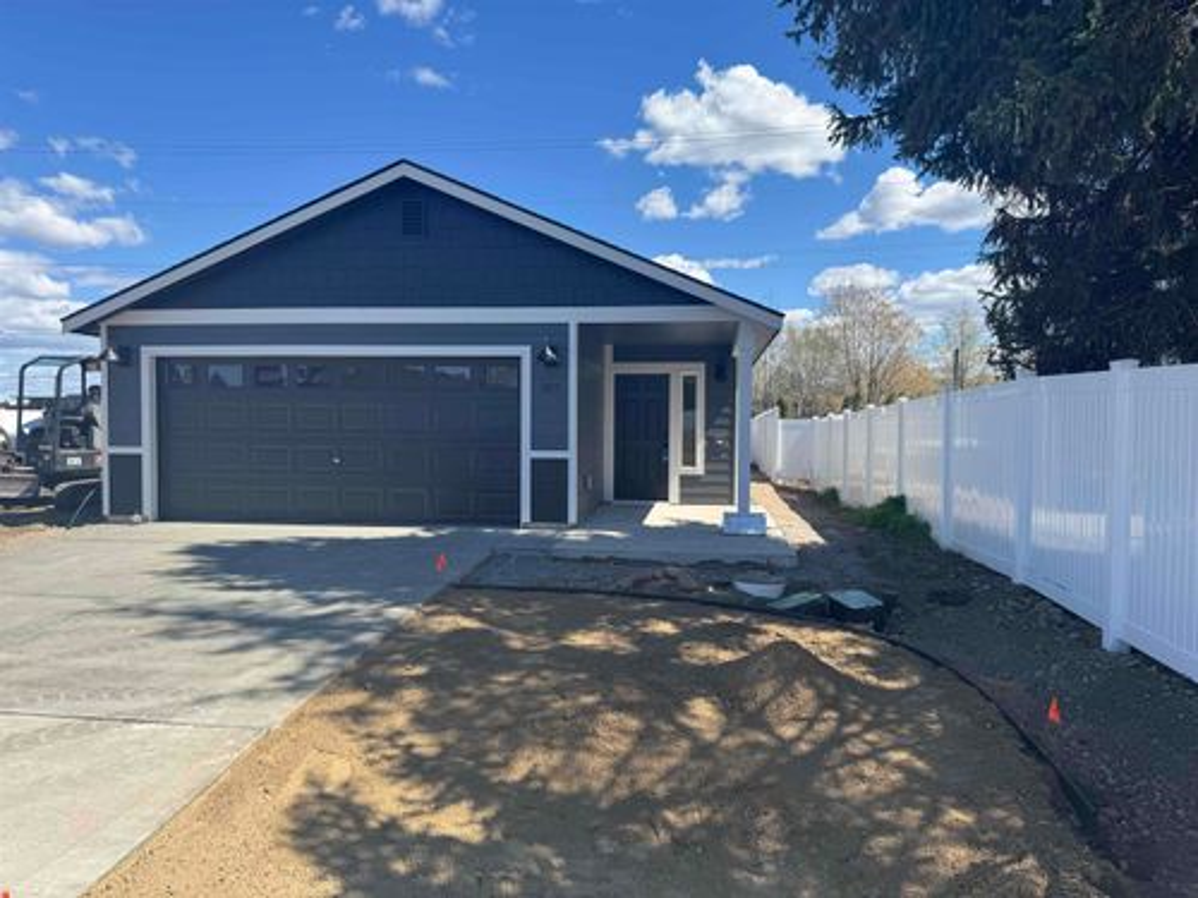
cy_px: 449
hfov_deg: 71.6
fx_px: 831
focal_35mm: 24
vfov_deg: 56.8
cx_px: 599
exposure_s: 1/3096
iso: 80
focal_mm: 6.76
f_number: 1.78
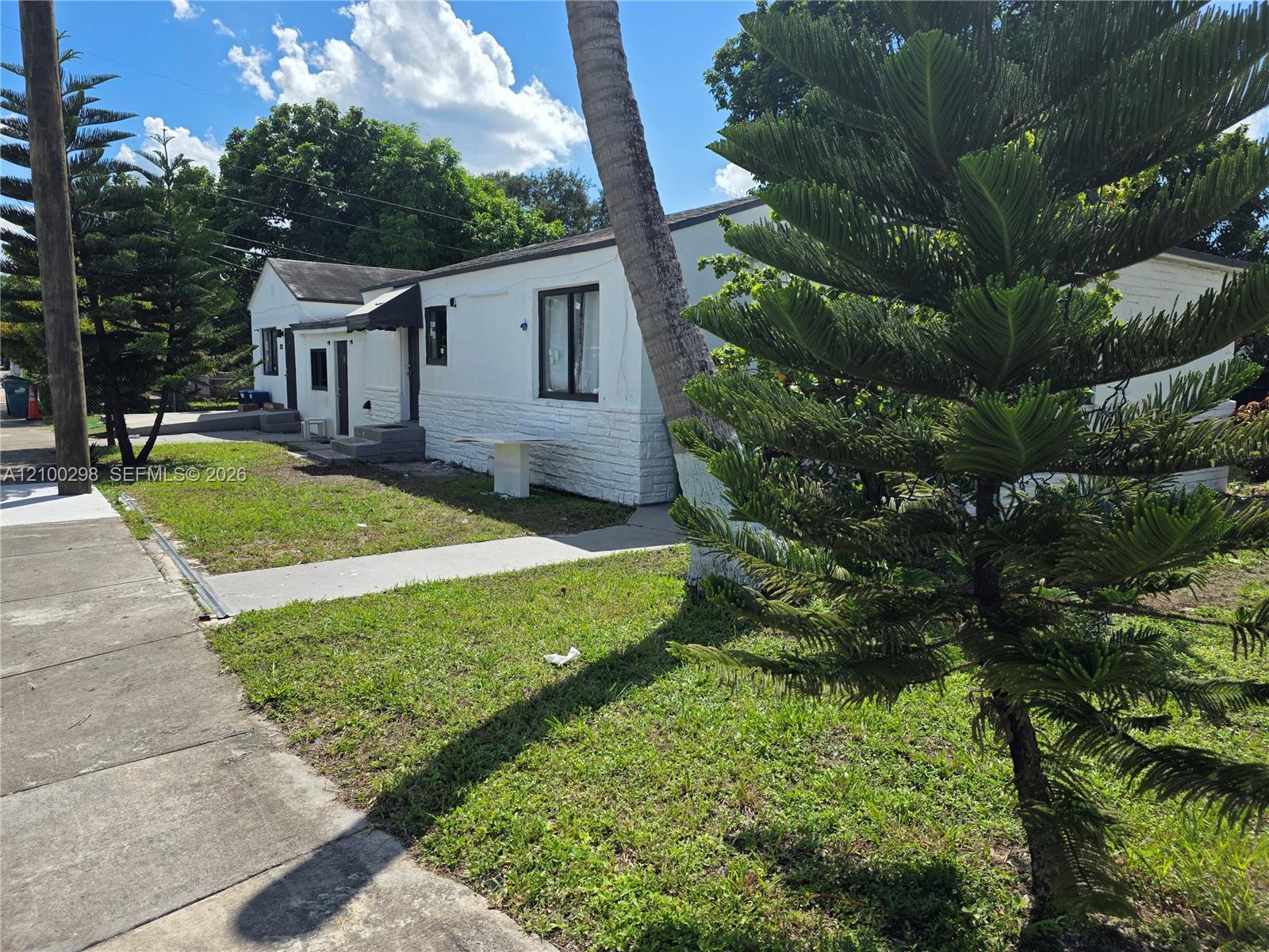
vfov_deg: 58.9
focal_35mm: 23
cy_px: 476
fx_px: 843
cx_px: 634
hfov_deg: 73.9
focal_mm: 6.3
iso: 80
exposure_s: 1/6355
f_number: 1.7
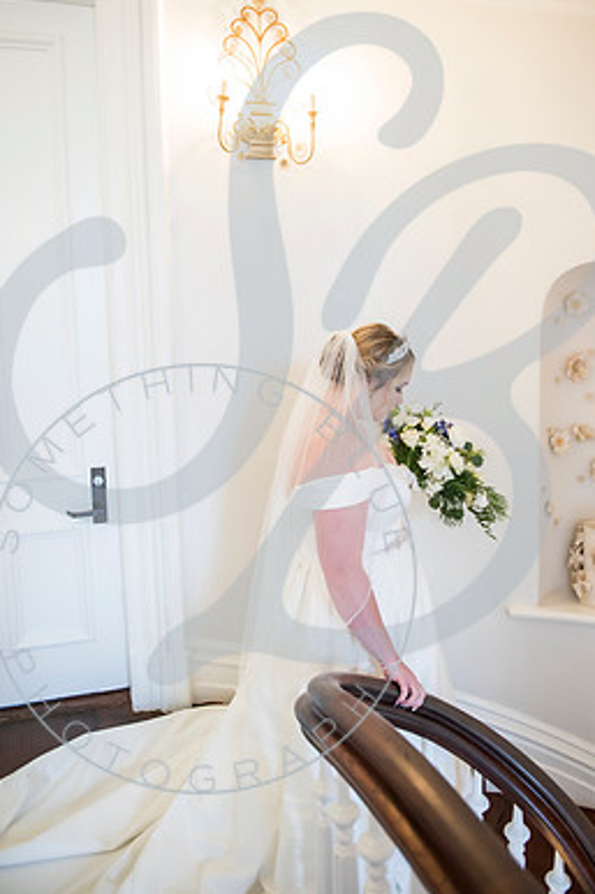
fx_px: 695
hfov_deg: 46.4
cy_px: 403
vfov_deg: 65.3
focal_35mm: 28
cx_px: 306
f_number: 2.8
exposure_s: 1/125
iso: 1250
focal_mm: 24
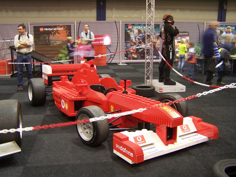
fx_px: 259
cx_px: 118
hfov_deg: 49.0
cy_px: 88
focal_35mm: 38
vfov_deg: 37.7
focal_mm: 6.3
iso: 80
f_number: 2.8
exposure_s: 1/2
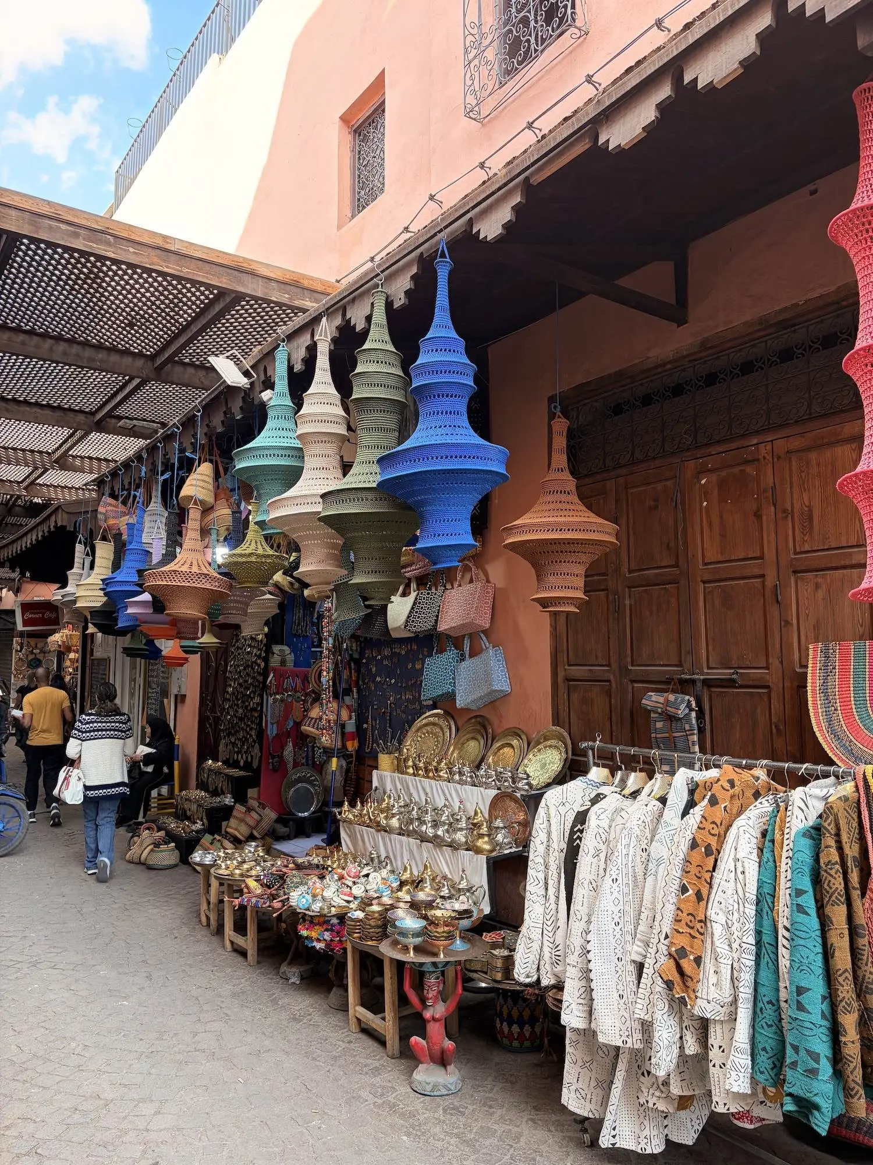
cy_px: 582
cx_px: 436
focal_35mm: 26
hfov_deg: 53.1
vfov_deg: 67.3
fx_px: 874
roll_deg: +0.1
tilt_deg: +6.8
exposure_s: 1/100
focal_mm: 6
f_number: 1.6
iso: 40
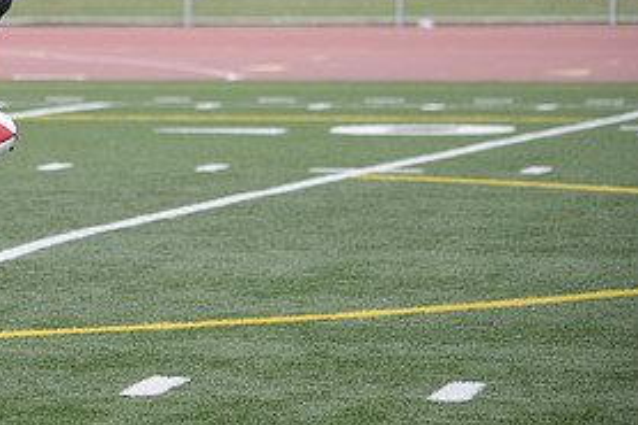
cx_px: -21
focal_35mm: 376
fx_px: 6659
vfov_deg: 3.7
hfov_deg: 5.5
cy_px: 78
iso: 800
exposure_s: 1/1000
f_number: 5.3
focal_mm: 180
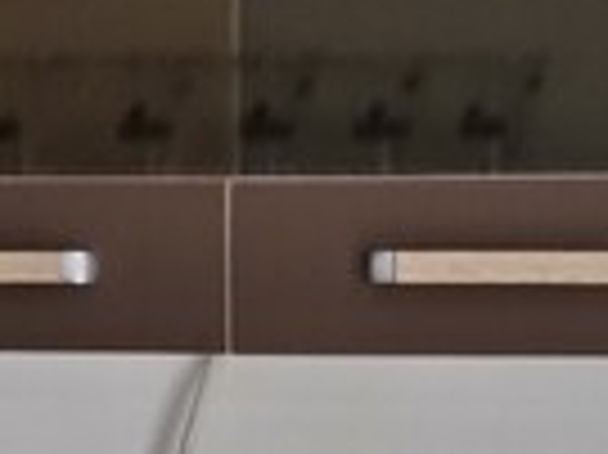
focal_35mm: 197
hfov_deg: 10.0
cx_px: 347
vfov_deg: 7.2
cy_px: 1016
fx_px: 3457
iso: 50
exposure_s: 1/103
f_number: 1.8
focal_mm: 4.75
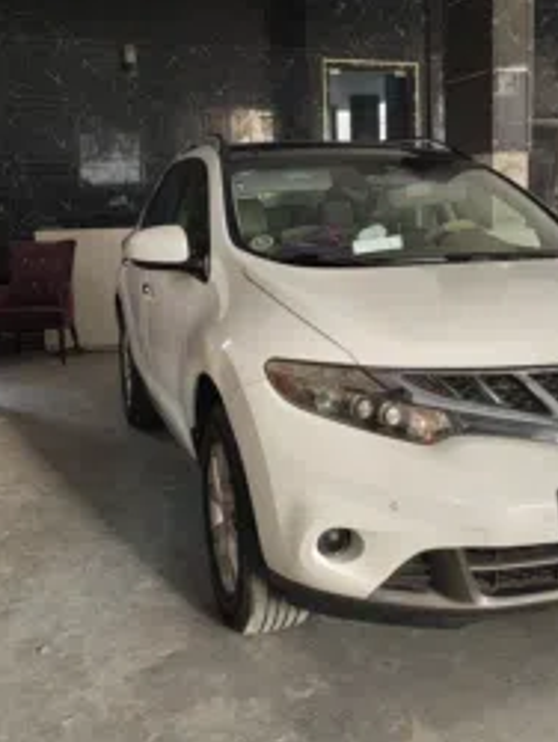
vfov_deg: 46.7
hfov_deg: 35.5
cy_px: 341
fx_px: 858
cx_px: 395
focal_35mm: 40
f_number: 1.4
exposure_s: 1/120
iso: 275
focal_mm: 5.89
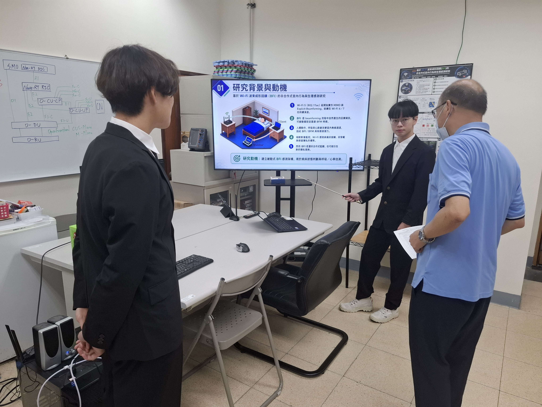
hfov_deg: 73.9
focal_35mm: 23
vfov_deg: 58.9
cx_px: 271
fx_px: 360
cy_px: 204
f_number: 1.8
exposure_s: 1/120
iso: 160
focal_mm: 5.54
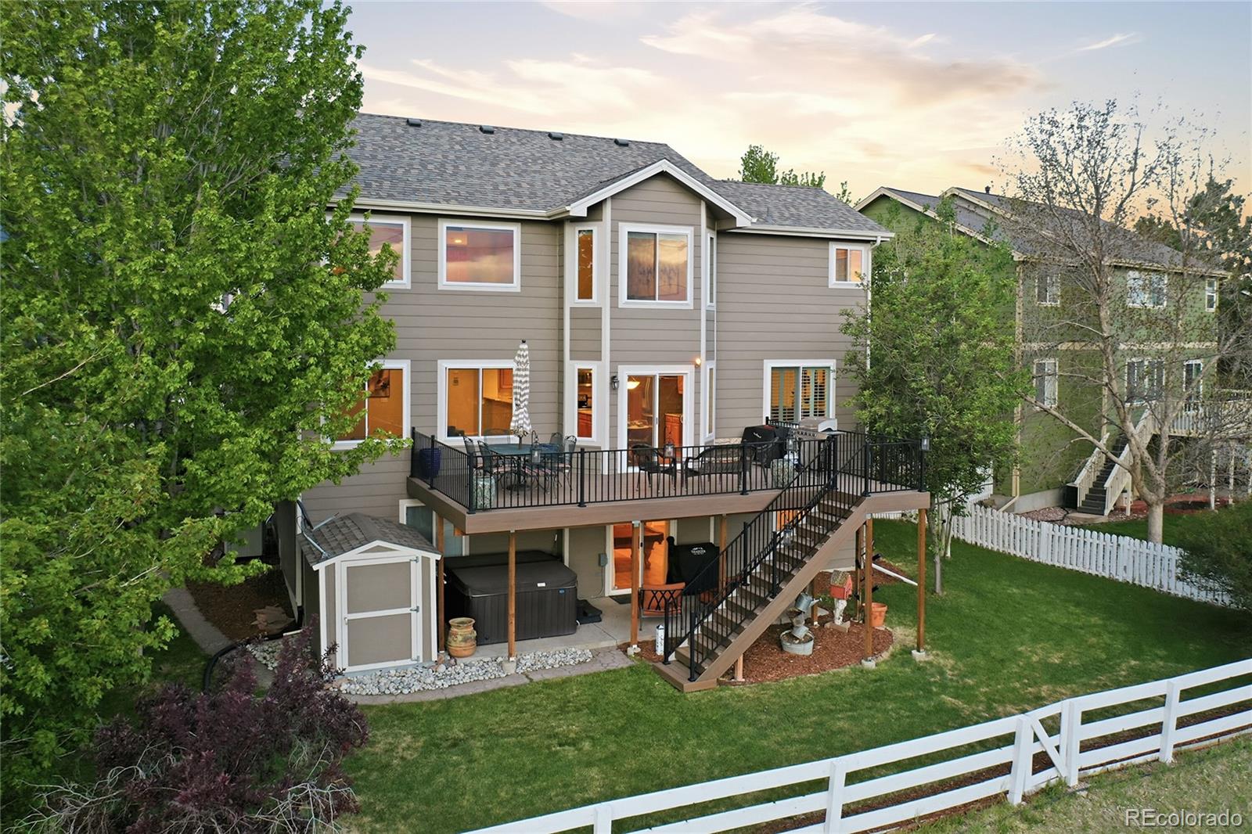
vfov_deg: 46.4
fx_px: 974
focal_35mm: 28
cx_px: 626
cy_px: 417
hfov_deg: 65.5
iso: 100
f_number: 2.8
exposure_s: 1/5
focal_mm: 10.3
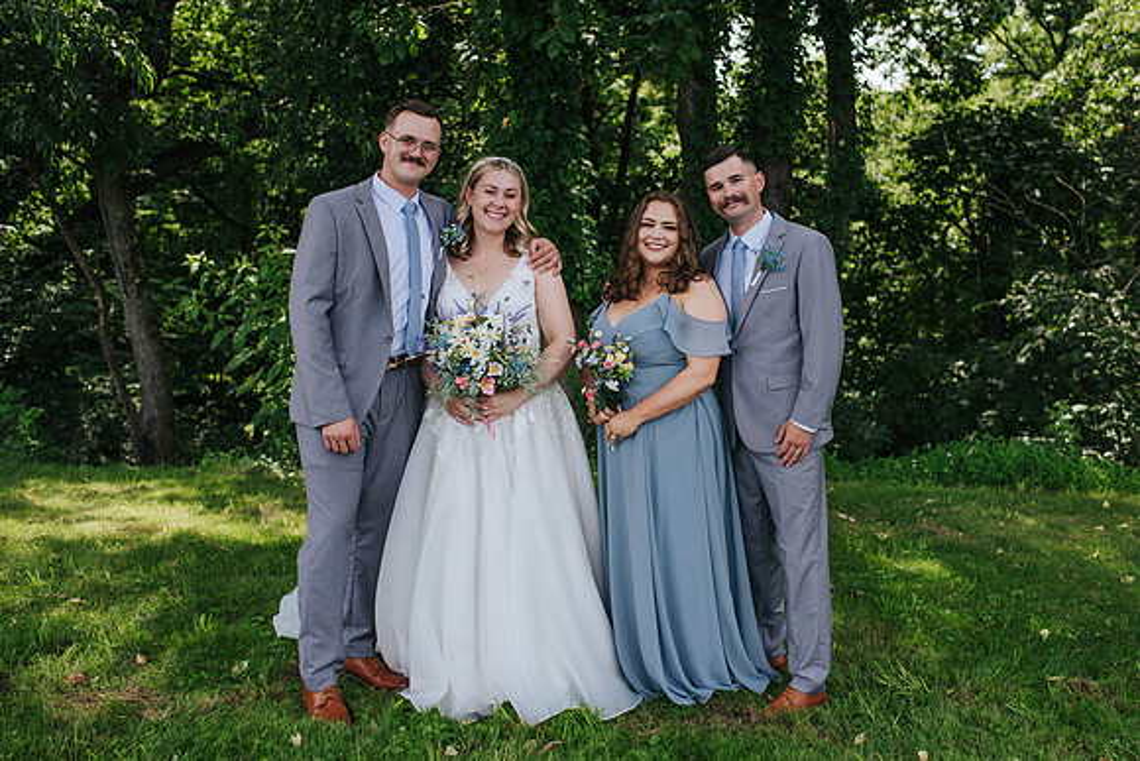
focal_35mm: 39
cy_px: 335
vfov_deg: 33.9
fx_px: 1244
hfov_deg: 49.2
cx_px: 613
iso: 100
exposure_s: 1/400
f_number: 3.2
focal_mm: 35
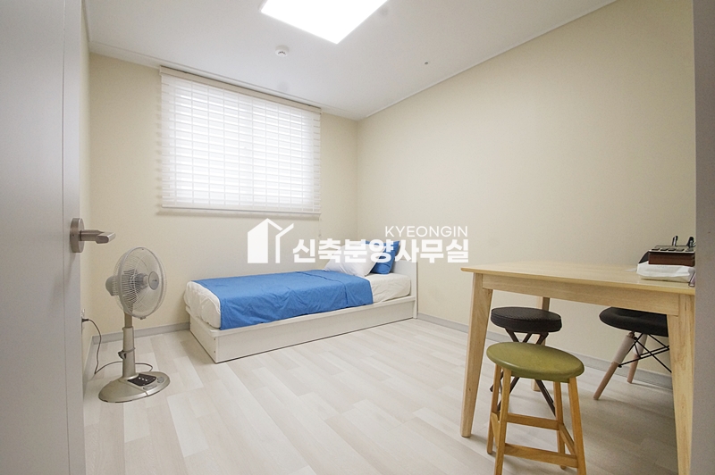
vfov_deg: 77.2
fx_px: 298
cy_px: 238
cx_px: 358
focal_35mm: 15
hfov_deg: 100.4
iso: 1600
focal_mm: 10
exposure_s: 1/40
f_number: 9
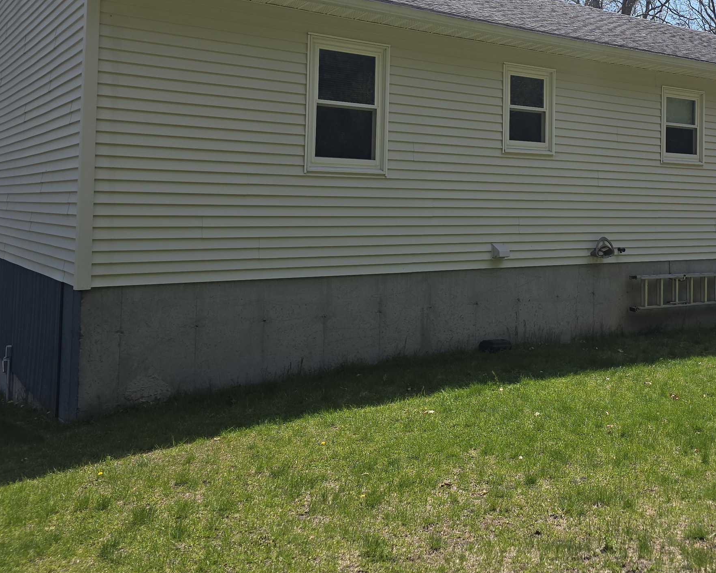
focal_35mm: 39
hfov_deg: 45.2
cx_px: 538
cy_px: 168
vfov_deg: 37.6
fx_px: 827
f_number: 1.7
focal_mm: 6.3
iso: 12
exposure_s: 1/728
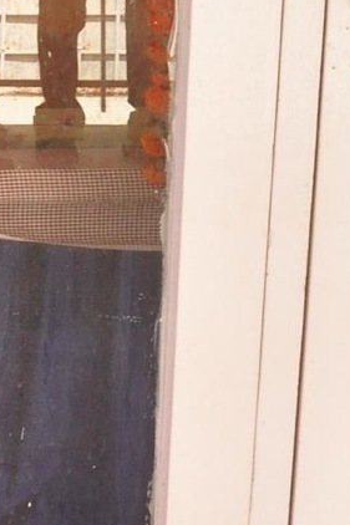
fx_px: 2248
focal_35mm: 154
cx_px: -321
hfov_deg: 8.5
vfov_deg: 13.3
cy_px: 195
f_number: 10
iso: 1250
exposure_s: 1/125
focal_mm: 24
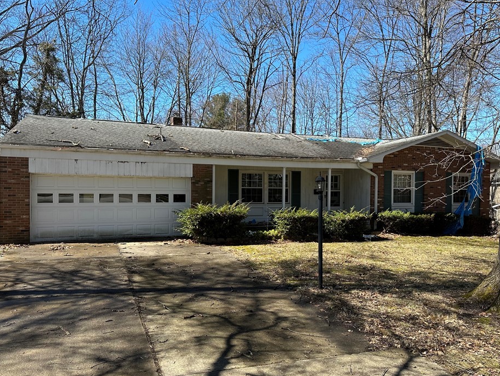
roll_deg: -0.8
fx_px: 390
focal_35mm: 27
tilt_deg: -2.2
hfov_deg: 65.3
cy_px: 199
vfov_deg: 51.3
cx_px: 254
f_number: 1.78
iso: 80
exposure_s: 1/1751
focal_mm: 6.86
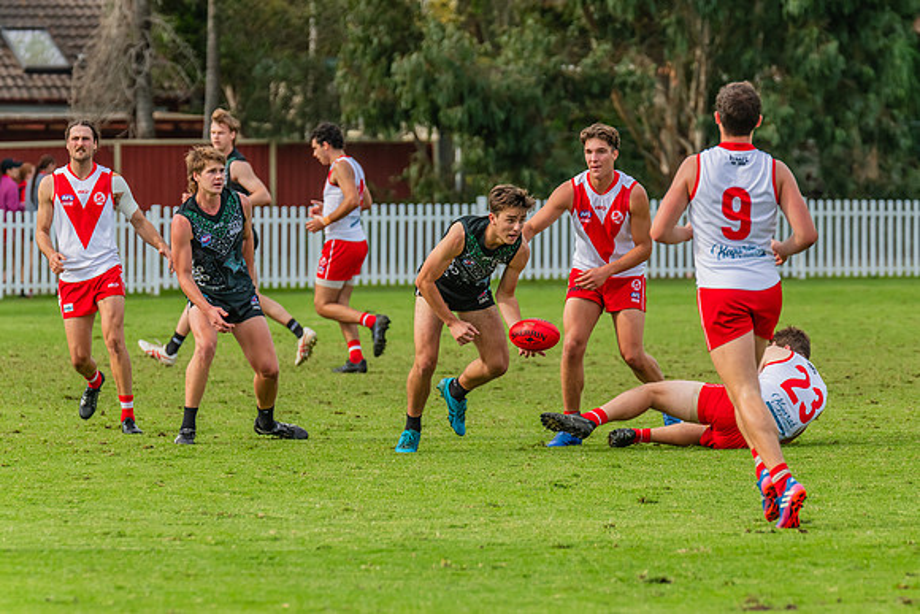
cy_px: 323
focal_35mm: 336
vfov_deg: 4.1
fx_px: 8595
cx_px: 494
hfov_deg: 6.1
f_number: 6.3
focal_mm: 310
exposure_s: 1/1600
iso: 800
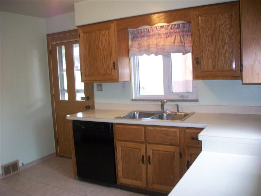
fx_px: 241
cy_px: 98
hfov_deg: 56.8
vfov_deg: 44.2
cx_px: 130
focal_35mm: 32
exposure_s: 1/30
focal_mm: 5.7
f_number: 2.9
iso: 160
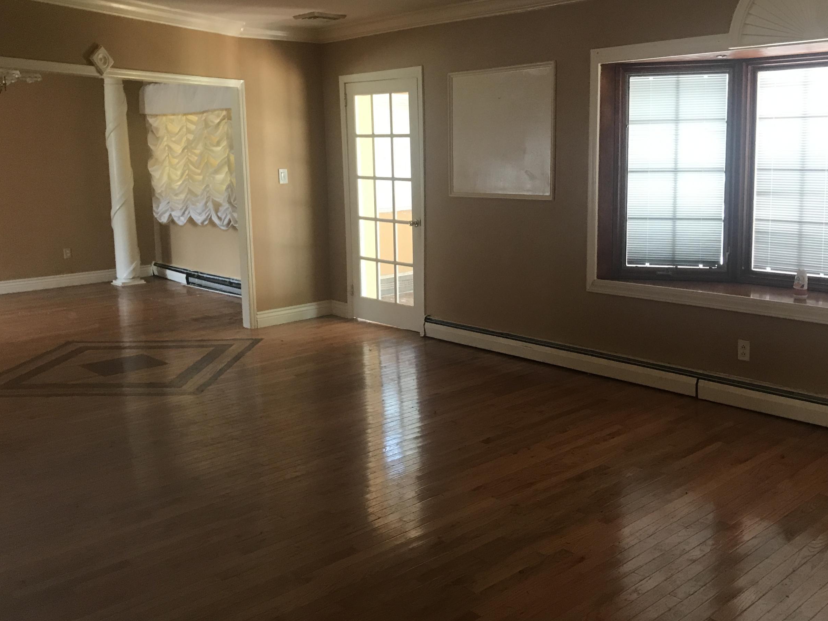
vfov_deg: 40.6
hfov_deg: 52.4
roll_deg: +1.1
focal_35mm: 35
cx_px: 483
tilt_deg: -6.3
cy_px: 277
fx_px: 837
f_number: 1.8
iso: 50
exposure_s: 1/15
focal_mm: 3.99
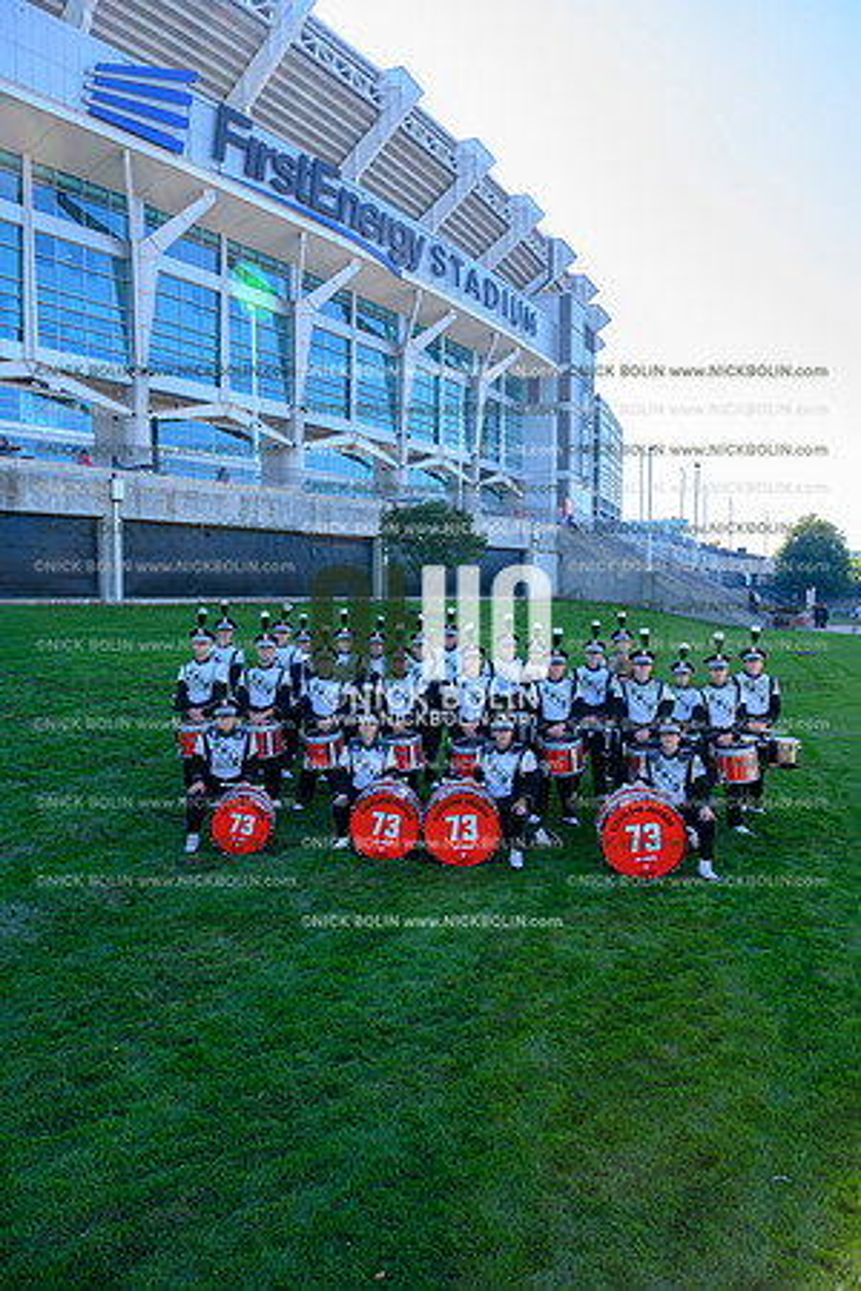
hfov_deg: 50.4
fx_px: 915
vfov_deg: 70.4
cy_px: 646
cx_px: 430
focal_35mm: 26
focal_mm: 25.5
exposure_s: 1/320
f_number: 8
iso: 800
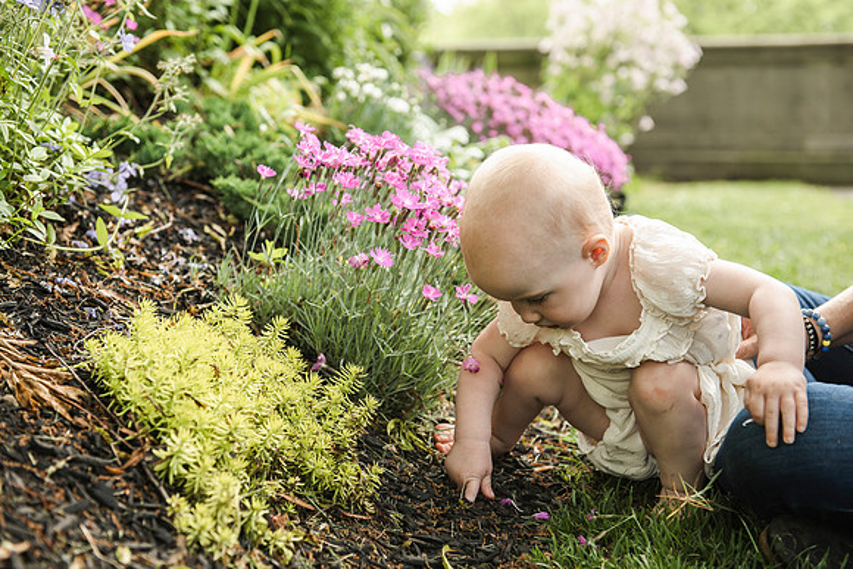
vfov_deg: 24.2
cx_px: 426
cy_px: 284
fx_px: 1327
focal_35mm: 56
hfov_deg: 35.6
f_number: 3.5
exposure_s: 1/640
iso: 640
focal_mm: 56
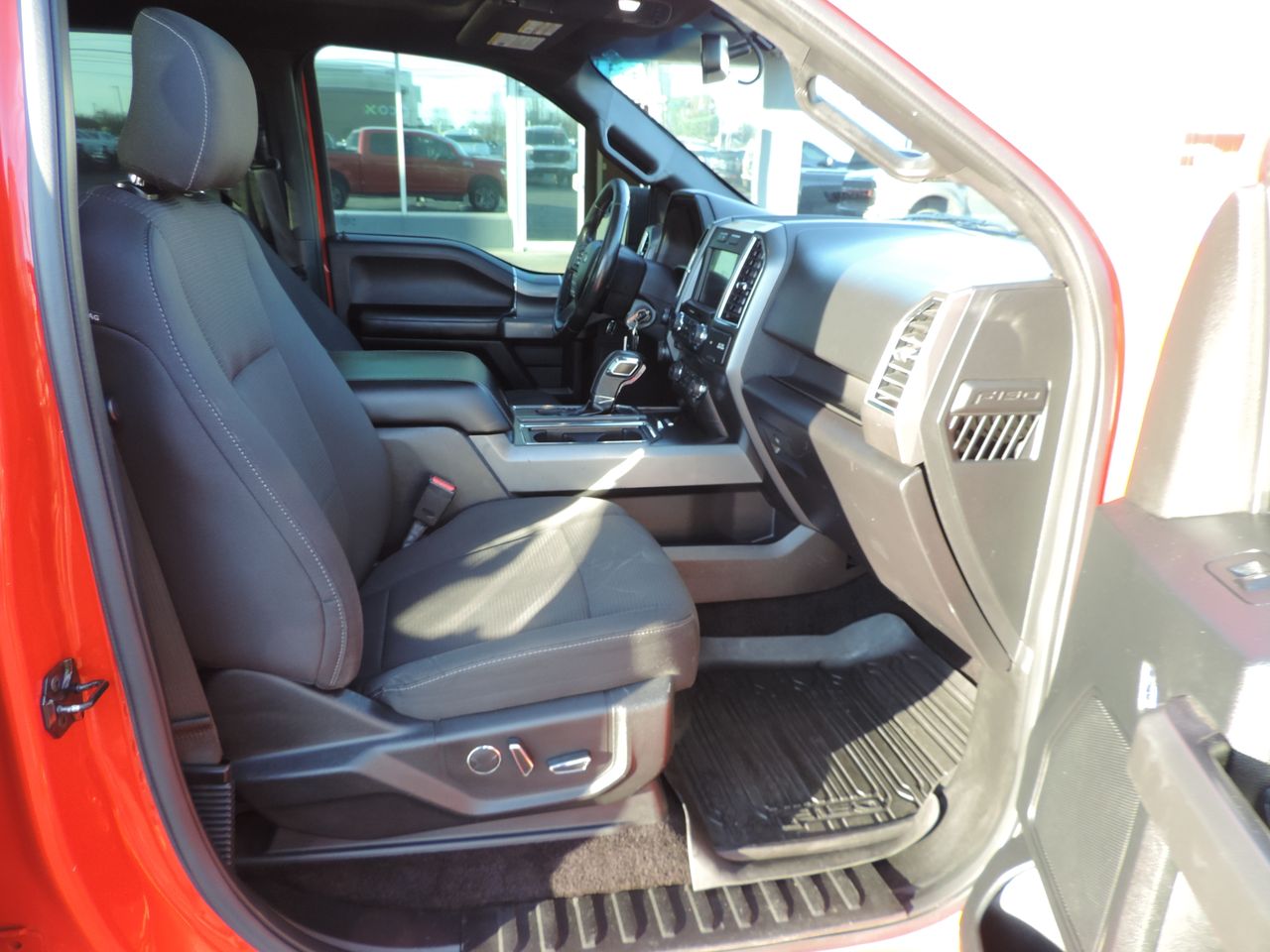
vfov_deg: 56.8
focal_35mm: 24
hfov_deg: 71.6
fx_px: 881
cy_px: 476
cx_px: 635
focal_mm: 4.3
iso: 110
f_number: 3
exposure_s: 1/30
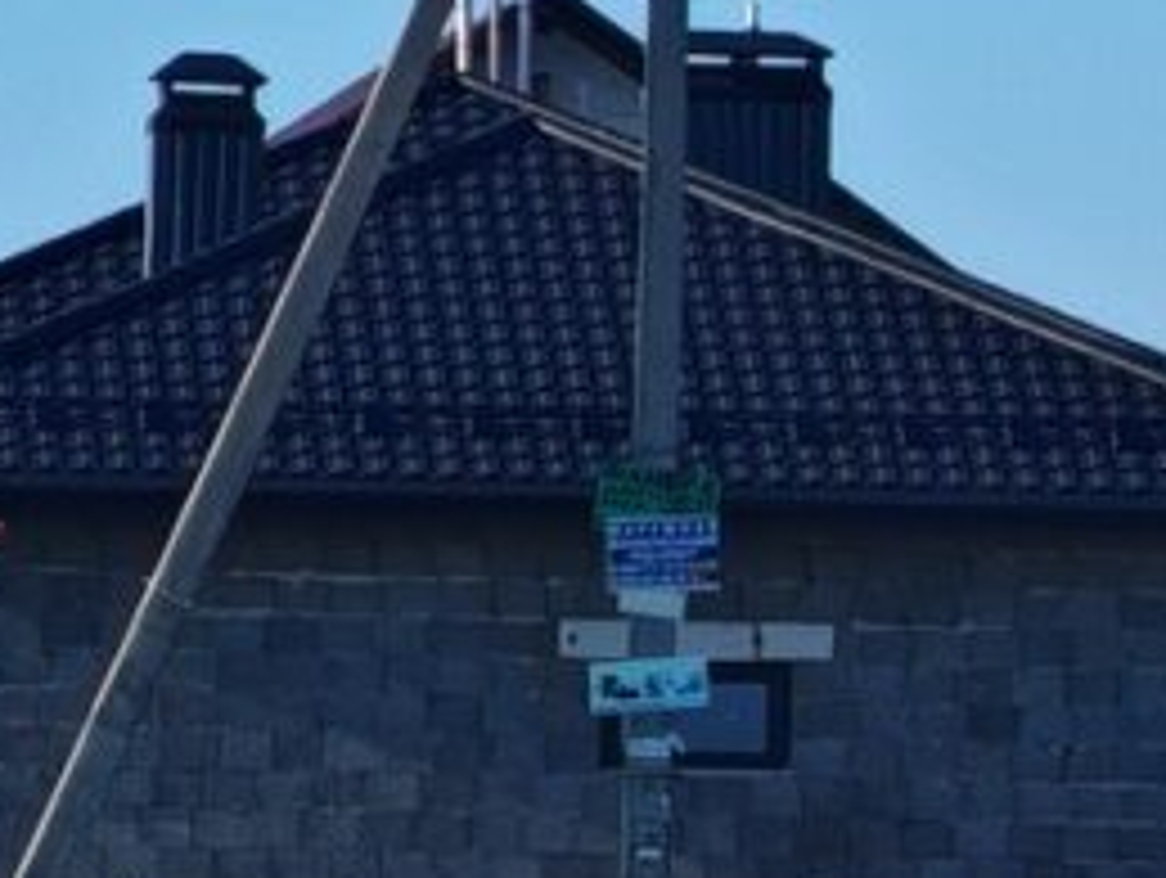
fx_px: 14909
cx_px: 1481
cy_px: 864
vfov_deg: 3.4
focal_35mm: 442
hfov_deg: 4.5
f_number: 2.4
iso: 50
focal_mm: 8.67
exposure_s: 1/550
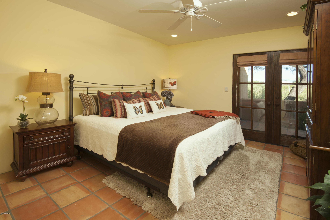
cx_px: 165
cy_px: 110
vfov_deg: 73.7
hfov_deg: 96.8
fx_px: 147
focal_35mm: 16
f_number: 11
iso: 400
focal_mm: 16
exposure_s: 1/40
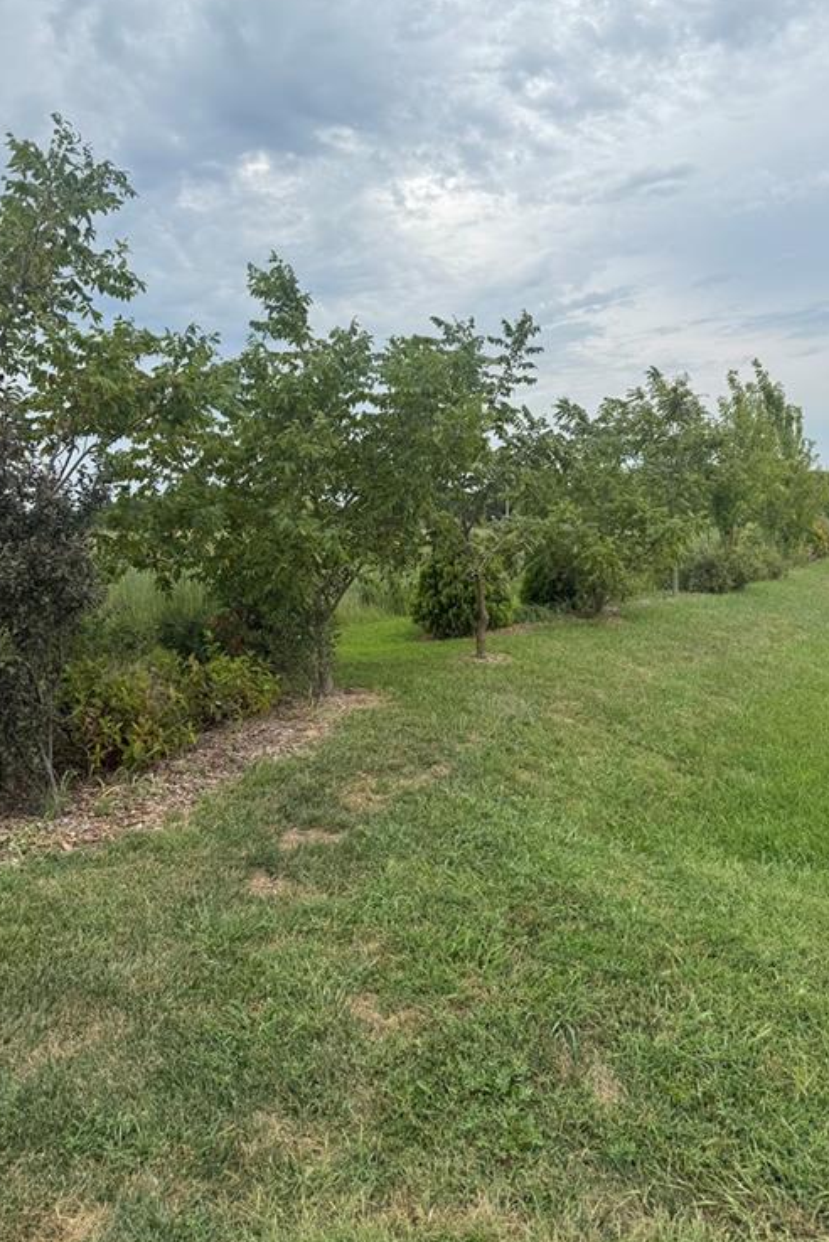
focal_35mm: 26
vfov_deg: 69.4
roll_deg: +2.9
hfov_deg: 49.6
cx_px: 431
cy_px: 608
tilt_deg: -6.4
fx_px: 897
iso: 80
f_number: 1.78
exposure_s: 1/2604
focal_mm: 6.76
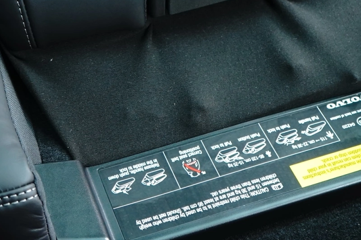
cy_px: -71
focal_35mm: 102
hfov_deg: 19.9
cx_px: 94
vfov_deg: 13.0
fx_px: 1023
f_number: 4.5
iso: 2000
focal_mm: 34
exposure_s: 1/125
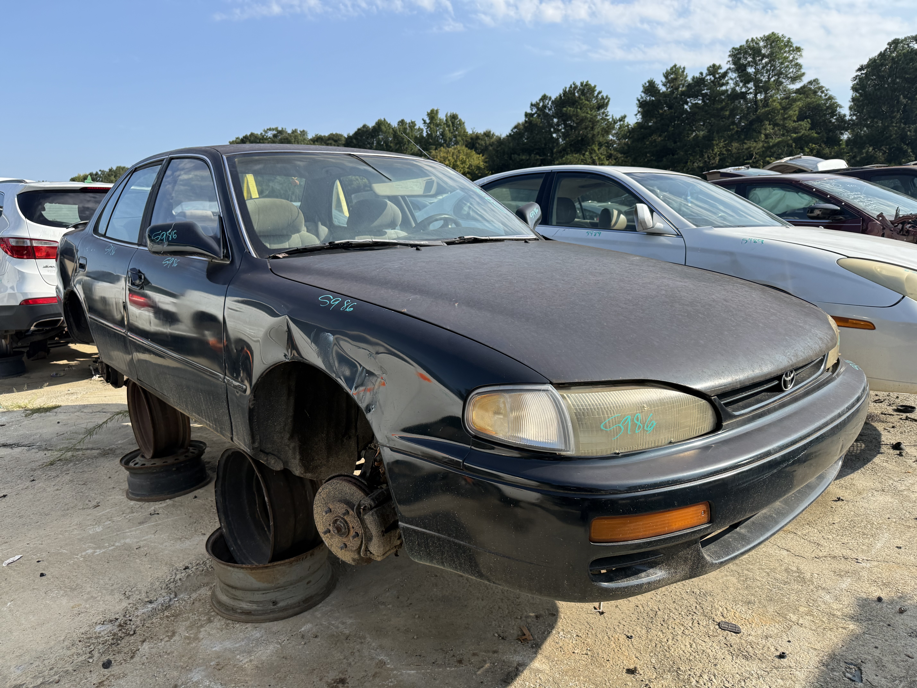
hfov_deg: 71.6
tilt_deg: -8.5
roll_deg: -1.7
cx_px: 458
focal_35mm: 24
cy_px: 344
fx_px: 636
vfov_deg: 56.8
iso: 100
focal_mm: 6.76
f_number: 1.78
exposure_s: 1/3425
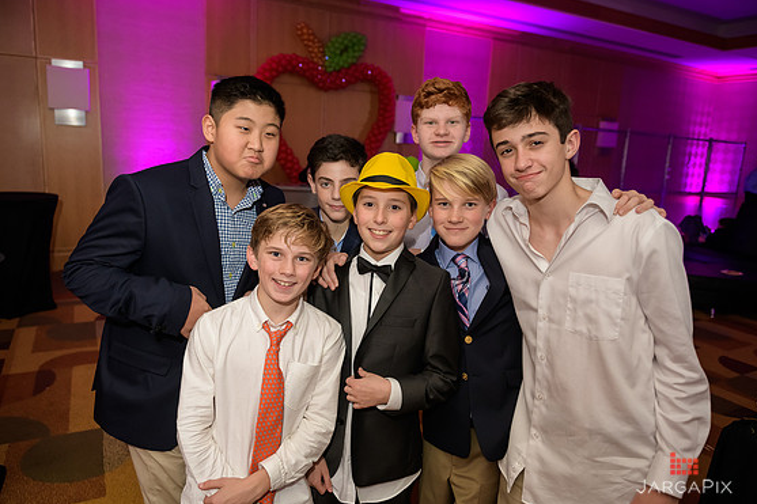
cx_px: 372
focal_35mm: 25
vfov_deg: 51.2
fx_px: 526
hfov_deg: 71.5
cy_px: 260
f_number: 3.2
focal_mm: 24
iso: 1600
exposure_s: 1/125
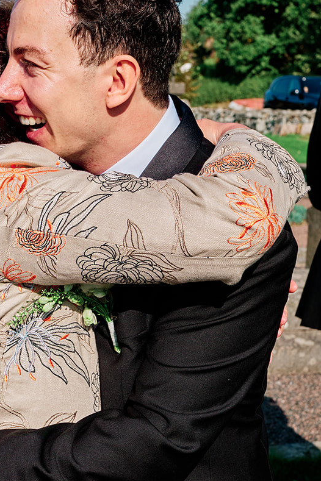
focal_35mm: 71
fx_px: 950
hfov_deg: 18.9
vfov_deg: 28.4
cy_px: 253
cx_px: 44
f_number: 5.6
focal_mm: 23
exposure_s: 1/850
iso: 125
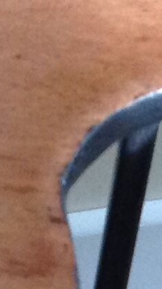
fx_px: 1851
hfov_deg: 4.9
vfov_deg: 8.6
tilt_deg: -53.7
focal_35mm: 242
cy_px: 481
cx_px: 370
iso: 200
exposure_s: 1/15
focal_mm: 4.28
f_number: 2.4
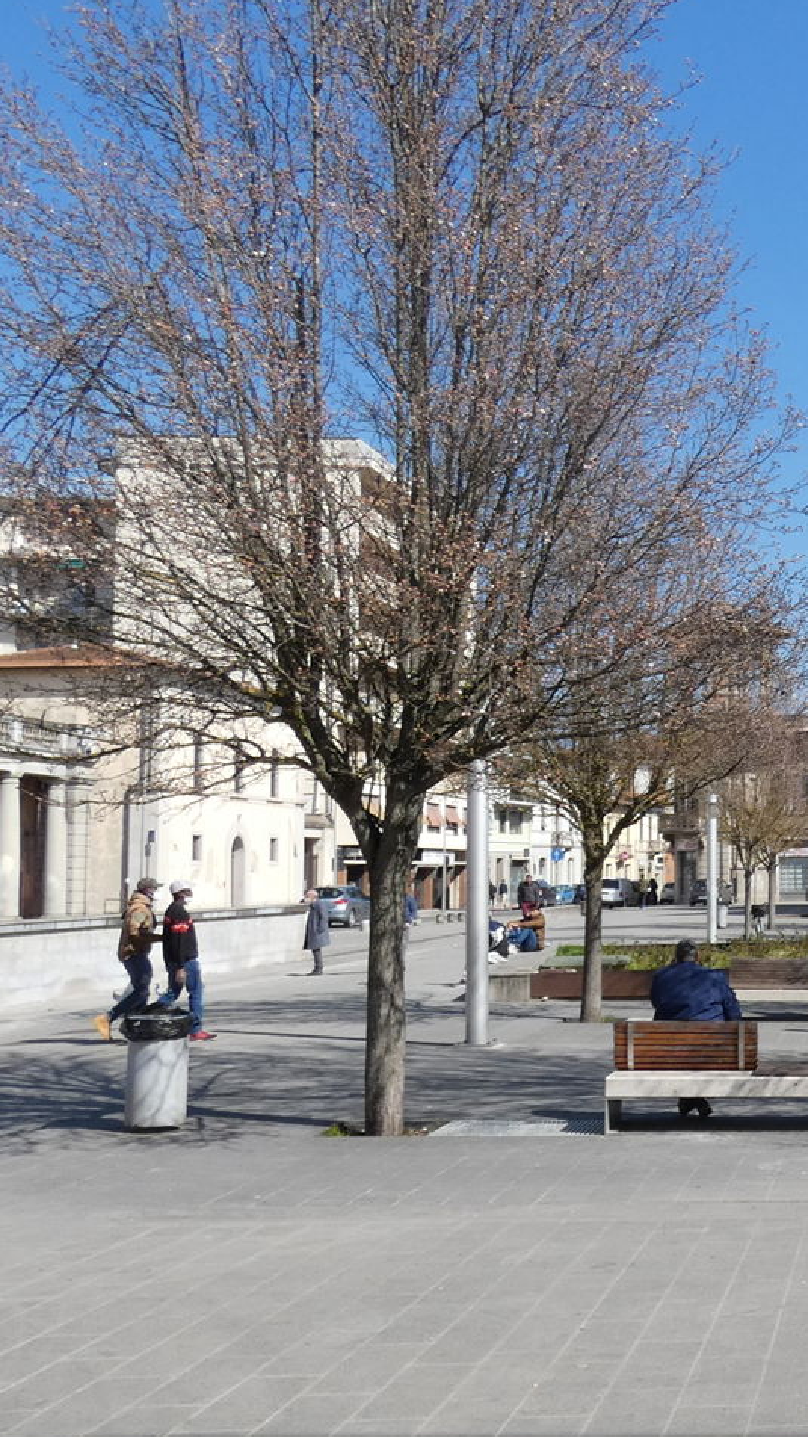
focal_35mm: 44
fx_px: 1676
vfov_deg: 46.4
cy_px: 743
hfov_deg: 23.5
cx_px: 1087
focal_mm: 3.6
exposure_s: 1/800
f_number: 3.5
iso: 80
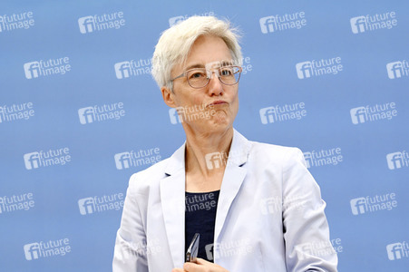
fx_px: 1385
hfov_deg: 16.8
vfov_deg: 11.2
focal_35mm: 122
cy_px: 136
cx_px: 204
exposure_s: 1/500
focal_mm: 122
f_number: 6.3
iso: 4000
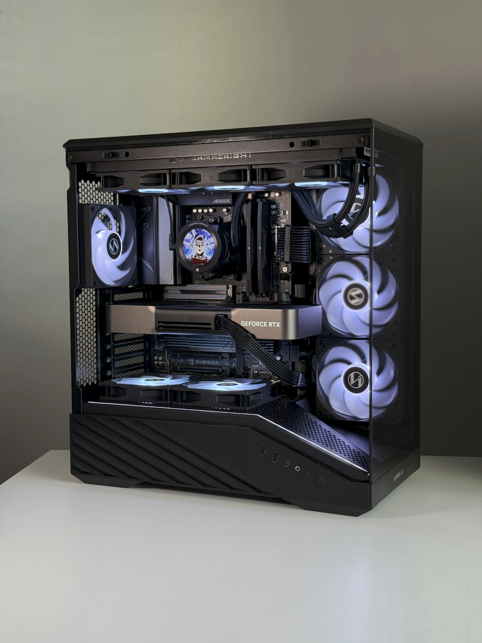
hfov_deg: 30.3
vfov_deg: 39.7
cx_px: 241
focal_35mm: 48
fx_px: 891
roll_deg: -1.1
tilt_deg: -4.1
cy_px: 322
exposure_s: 1/112
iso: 100
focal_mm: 6.76
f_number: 1.78
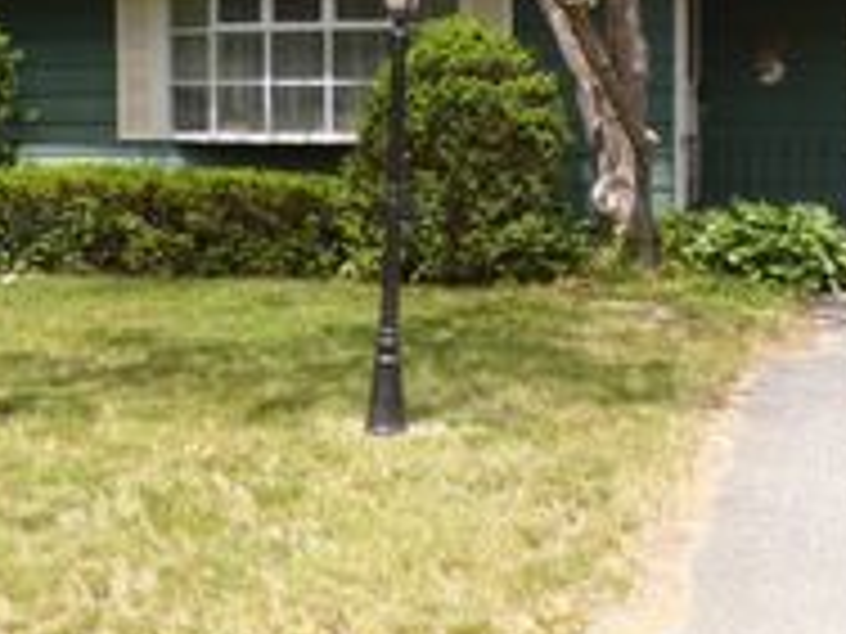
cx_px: 490
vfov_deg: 22.8
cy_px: 173
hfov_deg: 30.2
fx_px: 1564
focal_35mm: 64
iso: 80
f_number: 5.8
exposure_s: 1/150
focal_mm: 4.3
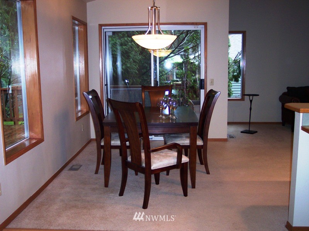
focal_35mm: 38
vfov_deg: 37.7
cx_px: 154
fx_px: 339
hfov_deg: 49.0
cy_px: 116
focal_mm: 8
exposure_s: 1/30
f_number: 2.8
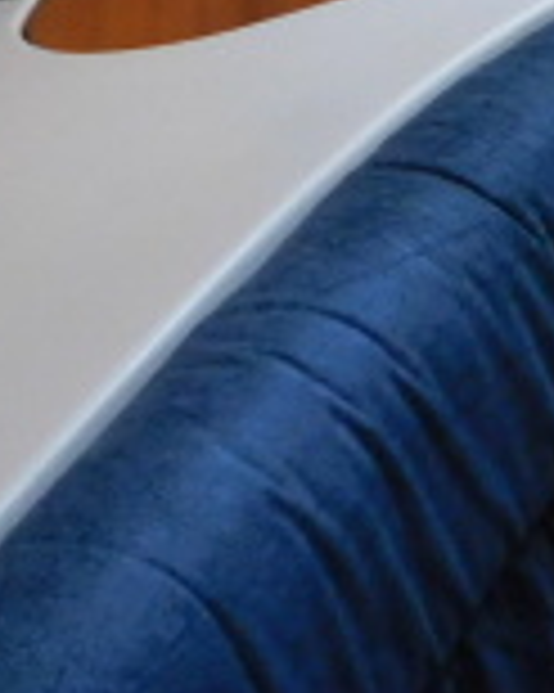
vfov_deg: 16.3
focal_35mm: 117
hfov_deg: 10.7
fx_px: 2400
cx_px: 1446
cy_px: 148
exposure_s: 1/8
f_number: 3
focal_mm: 4
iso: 400
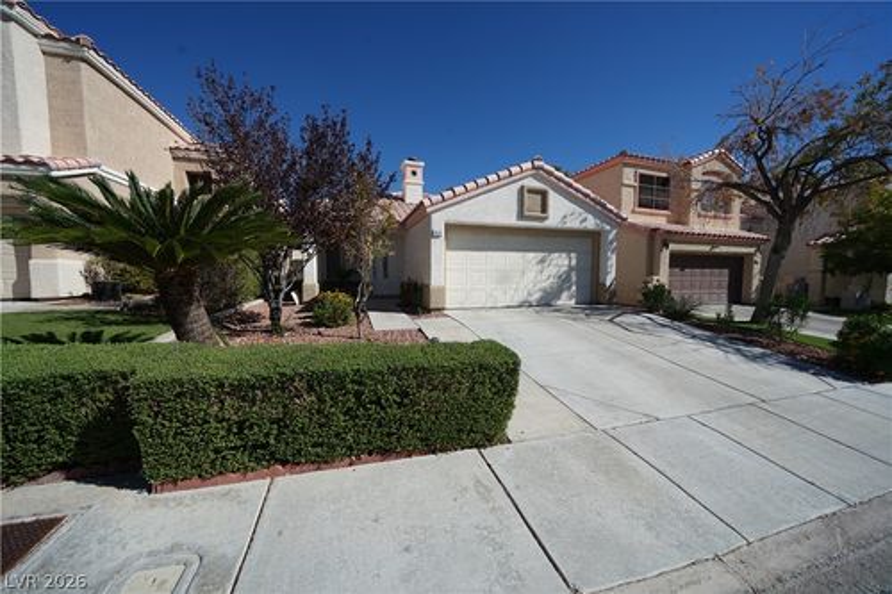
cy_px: 297
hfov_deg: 112.6
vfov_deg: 90.0
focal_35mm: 12
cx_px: 446
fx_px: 297
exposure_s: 1/125
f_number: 10
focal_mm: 12
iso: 50
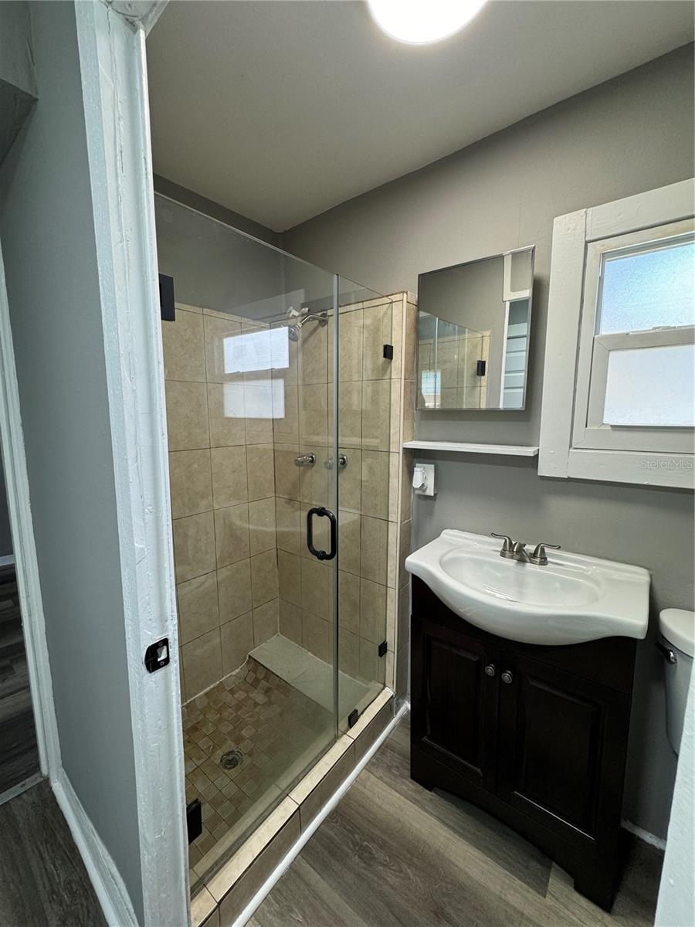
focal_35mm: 14
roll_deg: +0.2
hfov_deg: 85.7
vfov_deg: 102.1
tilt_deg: -7.8
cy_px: 464
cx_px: 348
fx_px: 375
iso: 160
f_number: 2.2
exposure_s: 1/120
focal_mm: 2.22
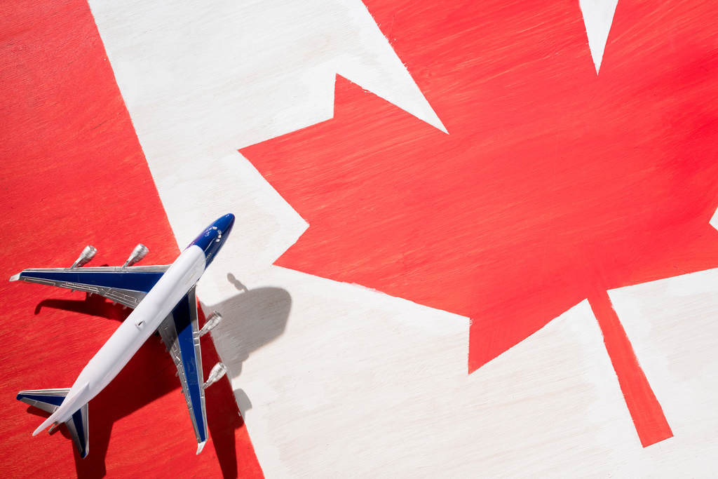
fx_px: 997
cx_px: 359
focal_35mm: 50
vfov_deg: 27.0
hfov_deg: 39.6
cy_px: 240
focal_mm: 50
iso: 320
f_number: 7.1
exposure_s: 1/200
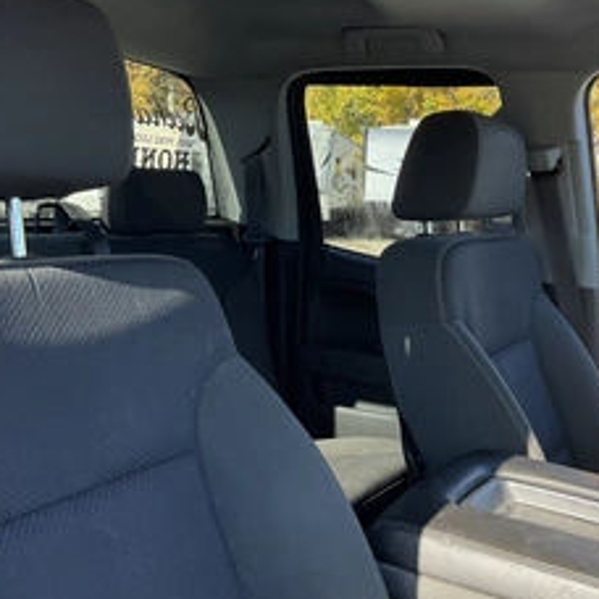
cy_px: 276
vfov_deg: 37.5
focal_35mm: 45
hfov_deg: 36.9
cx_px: 426
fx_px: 881
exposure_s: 1/235
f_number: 1.8
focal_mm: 3
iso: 25
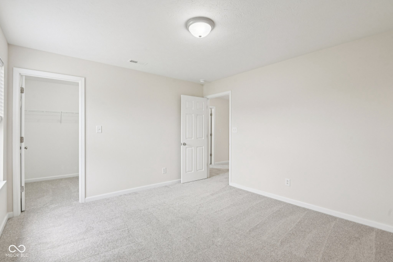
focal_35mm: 16
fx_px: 175
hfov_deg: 96.7
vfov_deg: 73.7
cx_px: 196
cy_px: 131
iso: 200
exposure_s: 1/15
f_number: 8
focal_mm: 16
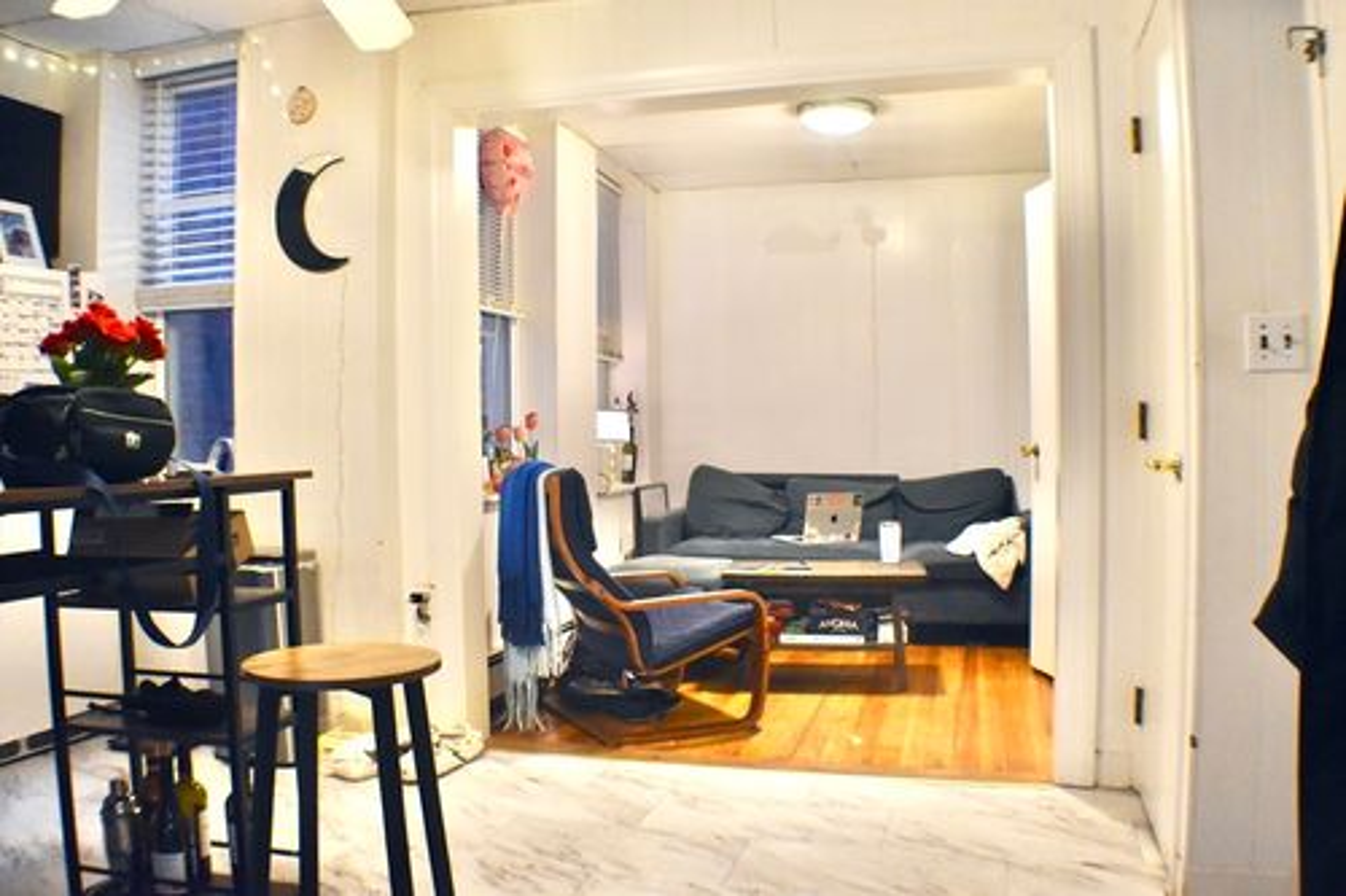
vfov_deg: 34.2
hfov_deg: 49.6
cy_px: 448
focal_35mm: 39
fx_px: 1458
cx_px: 673
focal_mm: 26
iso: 1800
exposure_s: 1/125
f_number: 4
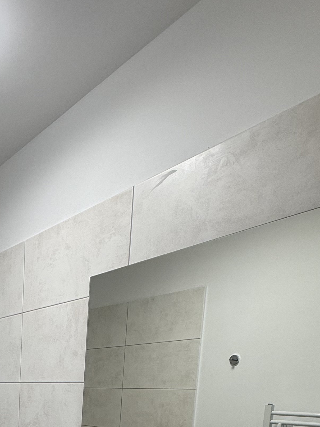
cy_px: 461
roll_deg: -2.6
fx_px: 431
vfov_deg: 42.4
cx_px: 7
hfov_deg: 36.9
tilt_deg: -8.1
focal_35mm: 35
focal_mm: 2.22
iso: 64
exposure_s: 1/99
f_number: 2.2
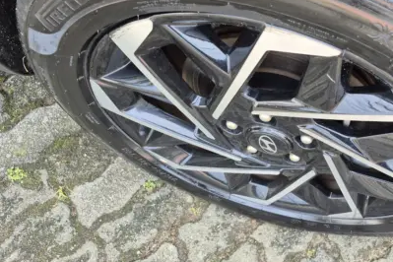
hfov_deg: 50.9
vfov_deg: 36.8
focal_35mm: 36
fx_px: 393
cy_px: 114
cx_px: 295
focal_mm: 5.4
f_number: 1.8
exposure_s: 1/180
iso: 25
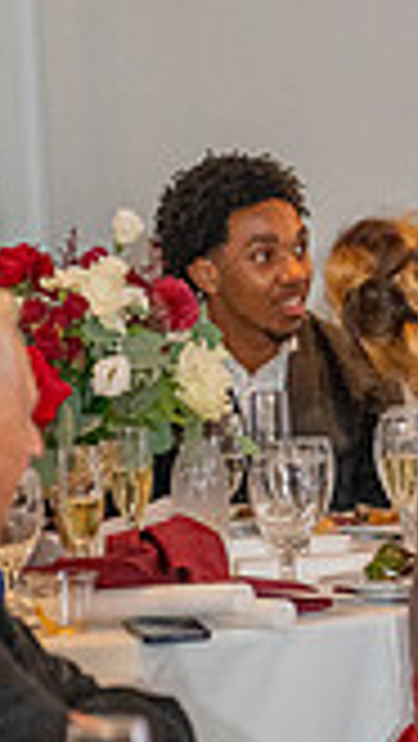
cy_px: 582
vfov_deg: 8.3
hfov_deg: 4.6
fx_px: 5076
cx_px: 989
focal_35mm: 258
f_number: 2.8
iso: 2000
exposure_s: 1/200
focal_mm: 70
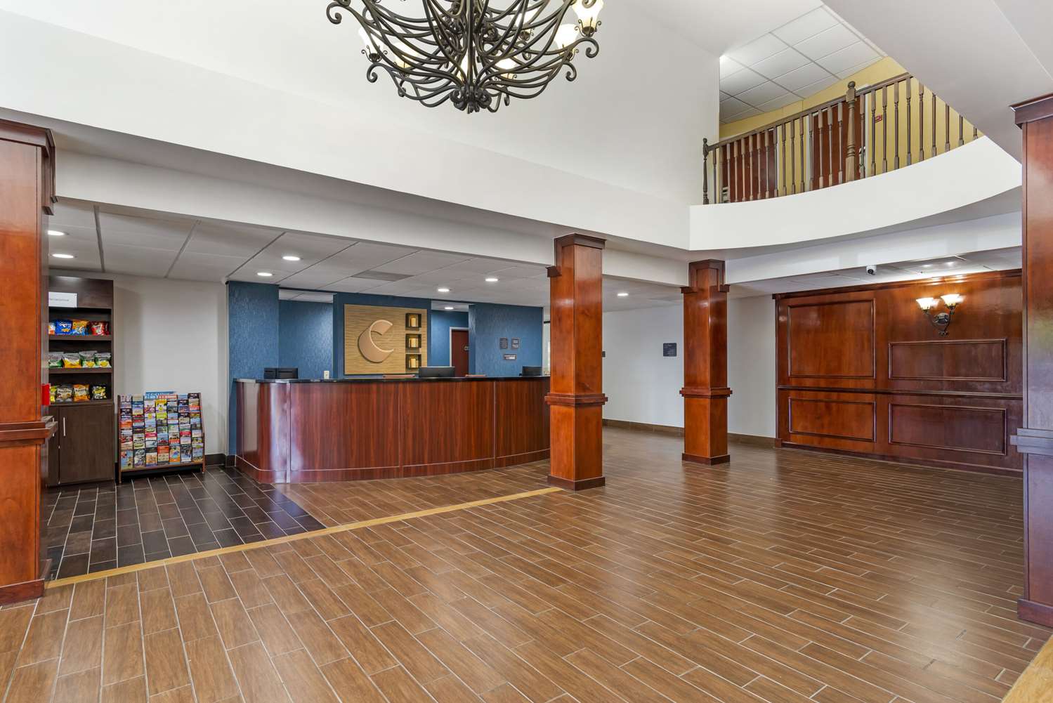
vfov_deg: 67.4
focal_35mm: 18
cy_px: 352
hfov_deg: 90.0
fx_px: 527
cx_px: 526
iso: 200
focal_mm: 18
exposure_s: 1/4
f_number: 10
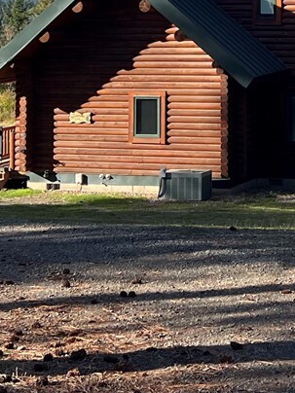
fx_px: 1170
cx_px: 319
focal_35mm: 103
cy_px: -66
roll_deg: +0.8
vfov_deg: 18.2
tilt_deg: +1.3
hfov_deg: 14.1
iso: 50
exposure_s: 1/2695
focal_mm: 5.7
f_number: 1.5
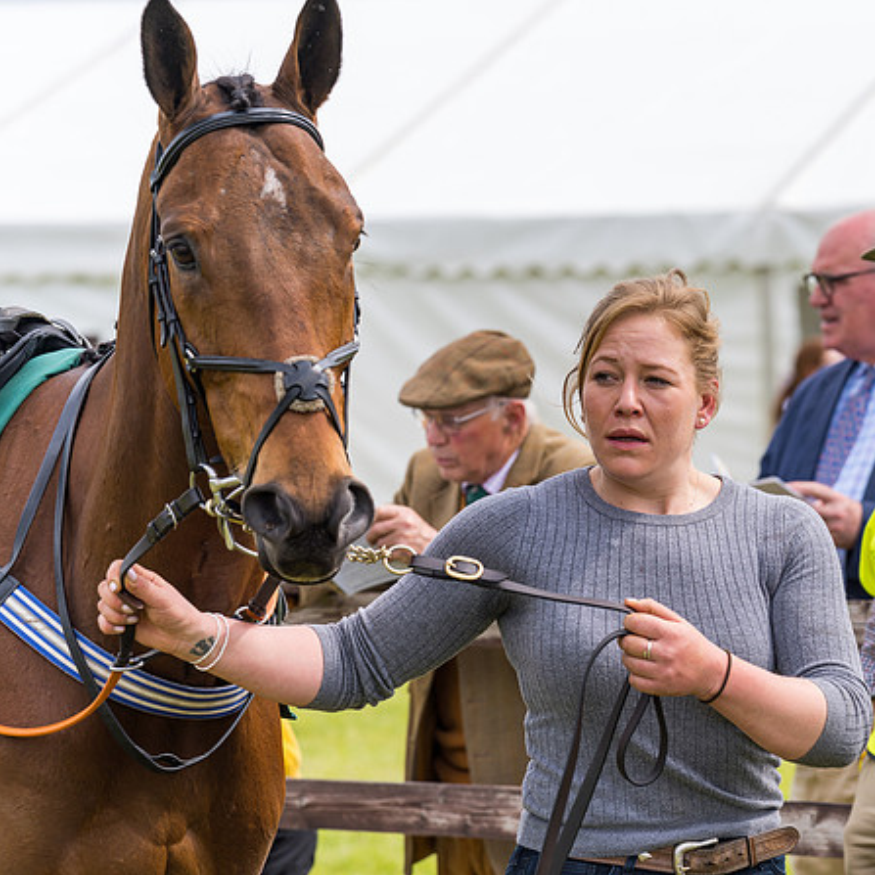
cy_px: 438
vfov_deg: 8.8
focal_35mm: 198
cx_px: 707
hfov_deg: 8.8
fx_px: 5662
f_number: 5
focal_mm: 135
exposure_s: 1/400
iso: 50
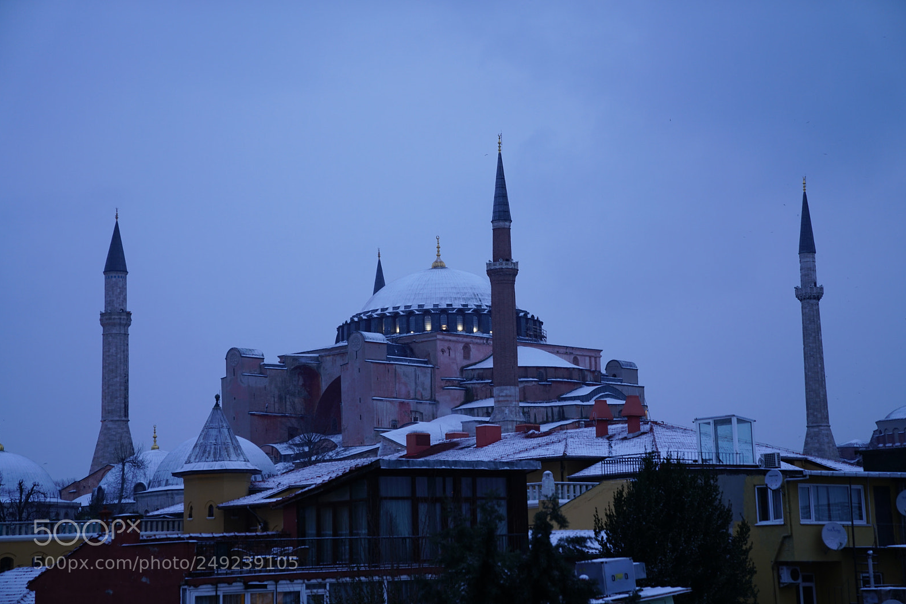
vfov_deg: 19.2
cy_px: 302
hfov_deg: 28.5
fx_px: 1787
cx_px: 457
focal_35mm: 71
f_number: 2.8
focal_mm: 70
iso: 320
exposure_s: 1/80
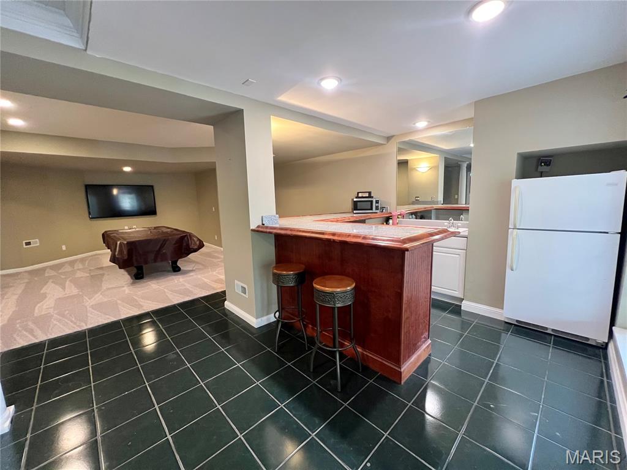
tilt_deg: -9.2
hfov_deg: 106.2
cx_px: 314
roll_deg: +1.3
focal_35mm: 13
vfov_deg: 89.9
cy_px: 235
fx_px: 235
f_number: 1.8
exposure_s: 1/60
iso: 500
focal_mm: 1.57
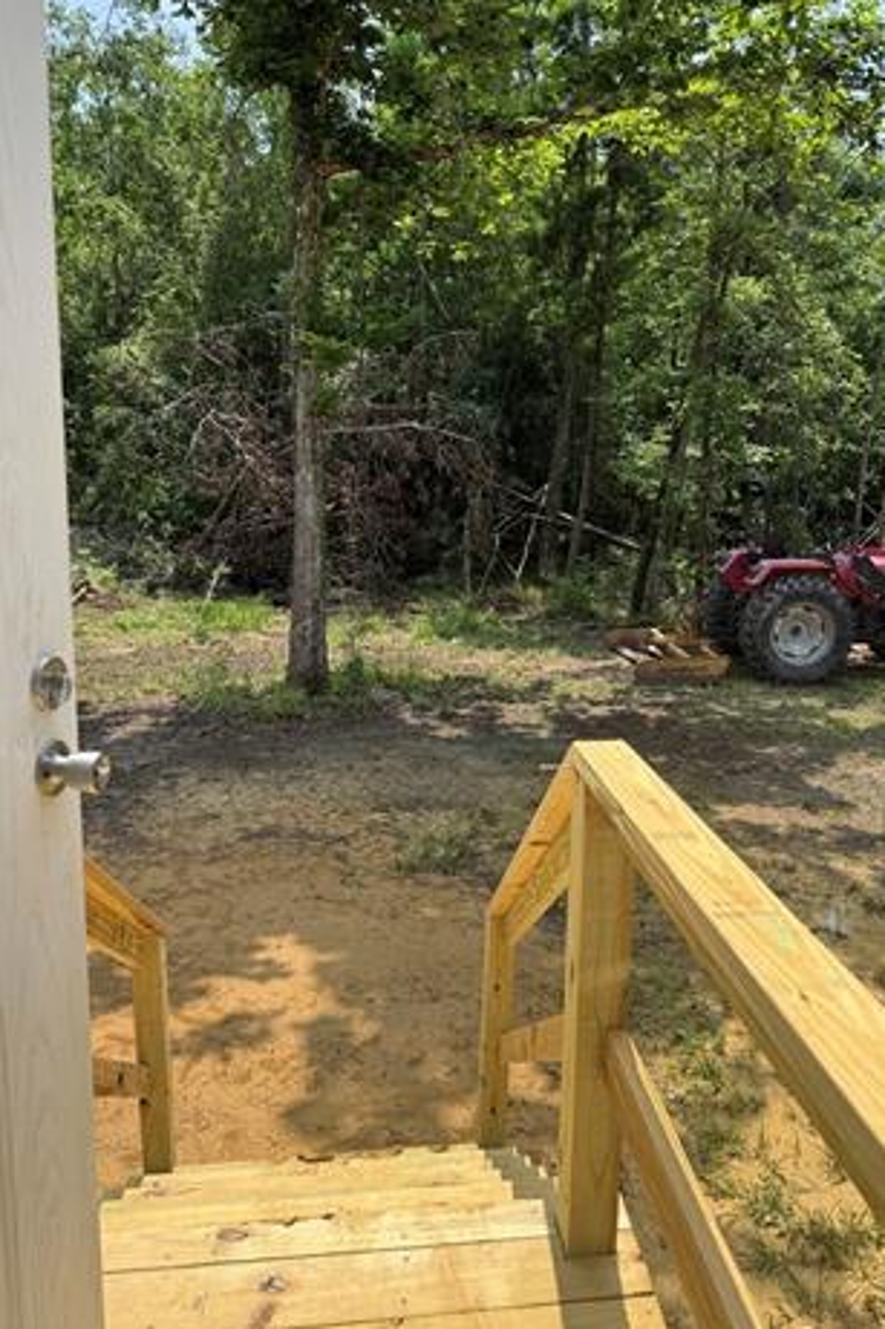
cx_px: 513
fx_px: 959
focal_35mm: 26
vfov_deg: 69.4
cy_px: 646
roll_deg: -0.2
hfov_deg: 49.3
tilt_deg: -9.9
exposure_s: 1/2252
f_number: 1.78
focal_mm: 6.76
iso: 80
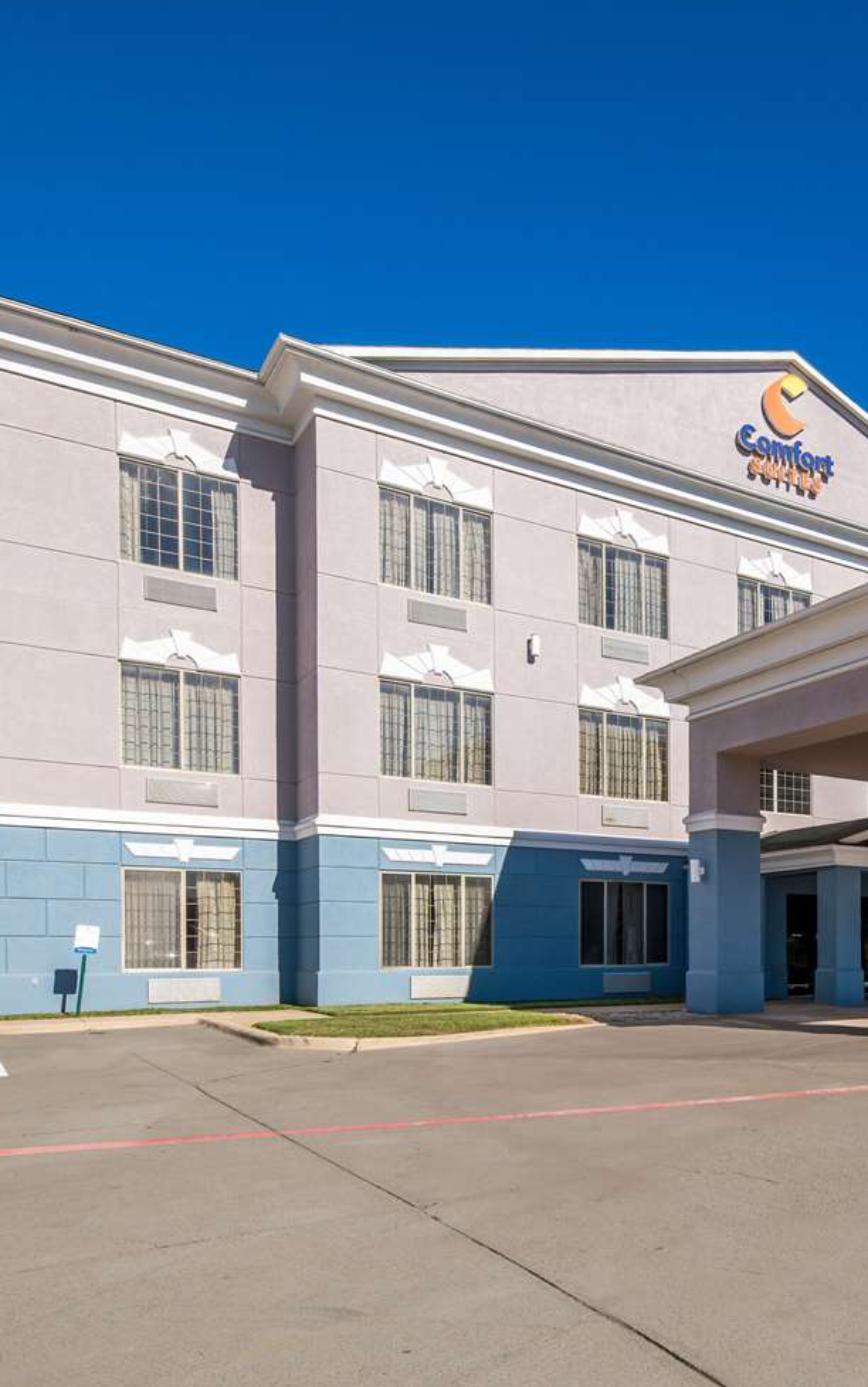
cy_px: 698
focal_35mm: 25
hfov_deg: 43.7
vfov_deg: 72.5
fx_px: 945
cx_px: 825
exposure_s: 1/640
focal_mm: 16
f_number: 8
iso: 200
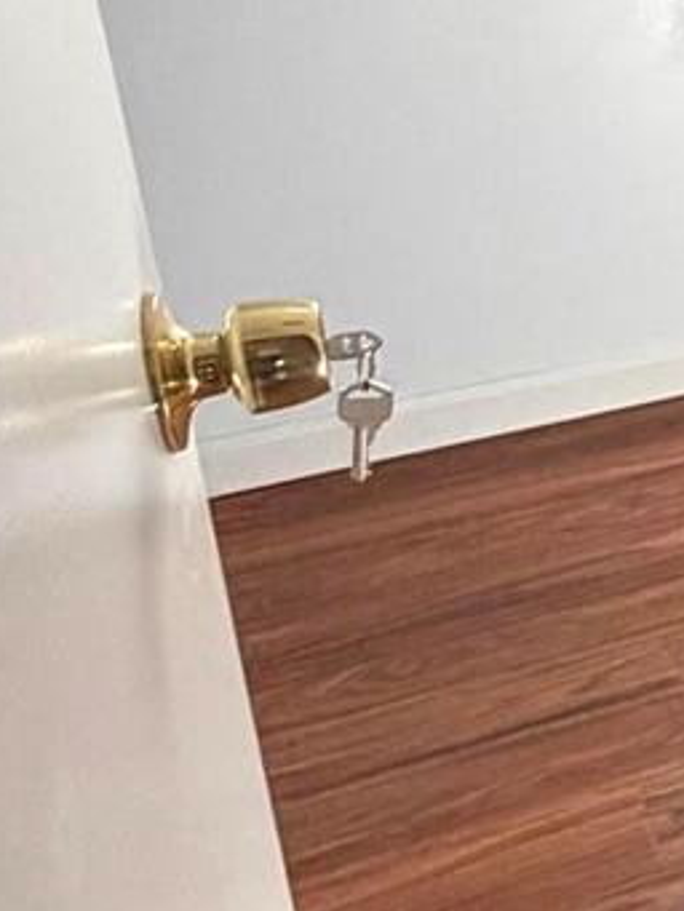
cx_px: 1395
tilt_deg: -17.3
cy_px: 168
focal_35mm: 63
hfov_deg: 16.9
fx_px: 1659
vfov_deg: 29.9
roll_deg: -1.6
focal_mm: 2.22
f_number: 2.2
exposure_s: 1/121
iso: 200
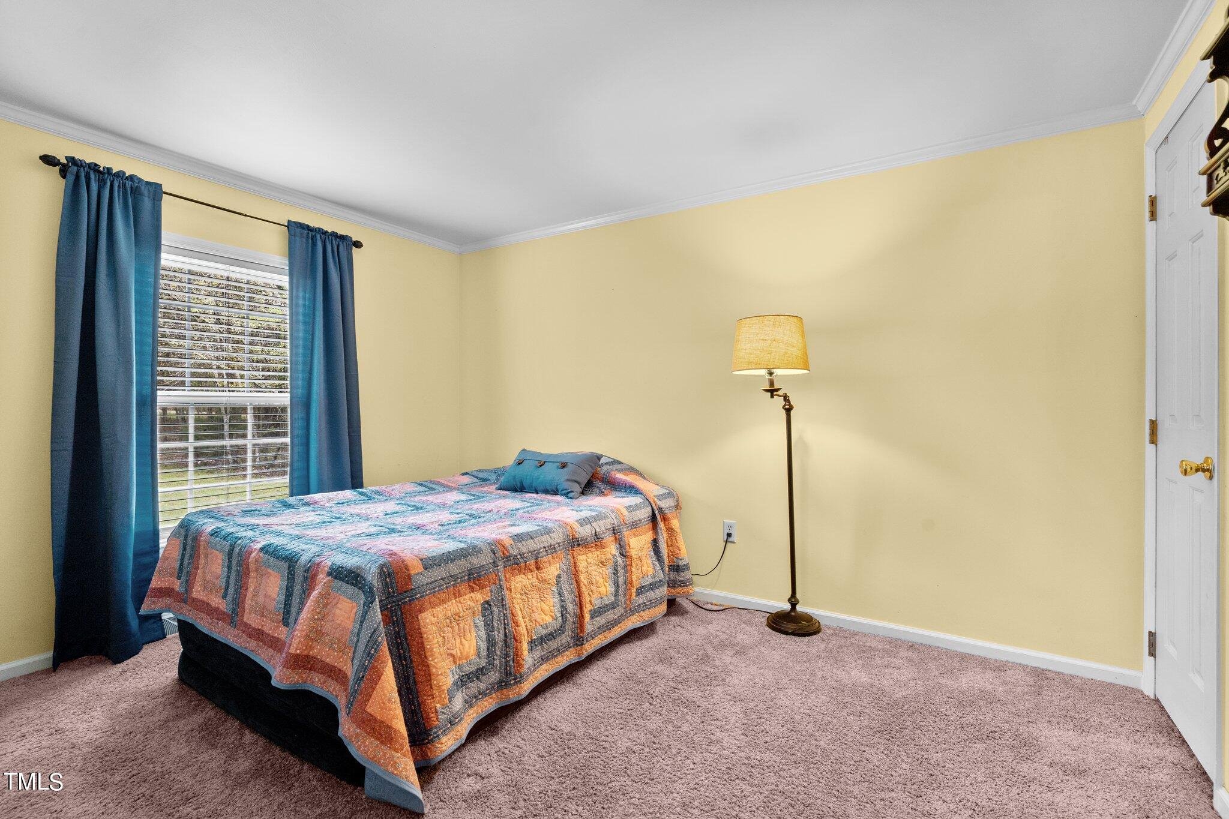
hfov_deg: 96.7
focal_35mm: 16
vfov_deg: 73.7
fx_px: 546
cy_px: 410
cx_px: 614
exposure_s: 1/2
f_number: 8
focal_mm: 16
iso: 400
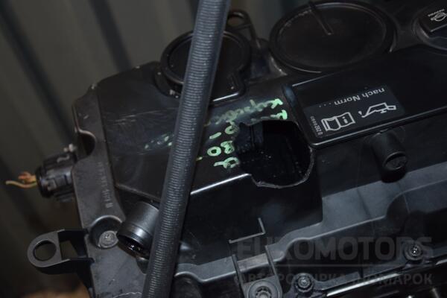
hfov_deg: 31.9
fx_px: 782
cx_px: 224
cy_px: 149
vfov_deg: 21.6
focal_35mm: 63
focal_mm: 42
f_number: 4.8
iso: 800
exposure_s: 1/60
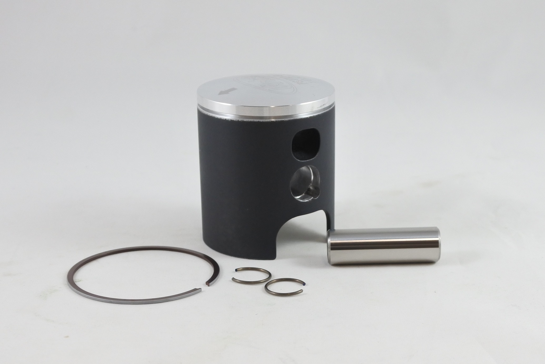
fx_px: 696
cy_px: 182
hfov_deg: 42.7
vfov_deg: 29.2
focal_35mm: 46
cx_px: 272
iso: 450
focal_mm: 17.2
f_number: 4.5
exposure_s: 1/125
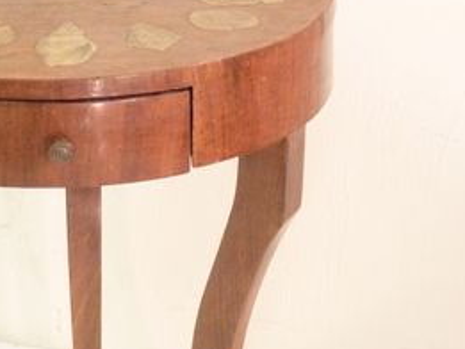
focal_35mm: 154
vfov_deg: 9.6
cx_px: 71
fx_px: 2070
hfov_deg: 12.7
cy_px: 292
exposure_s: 1/8
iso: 400
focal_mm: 11
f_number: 4.1
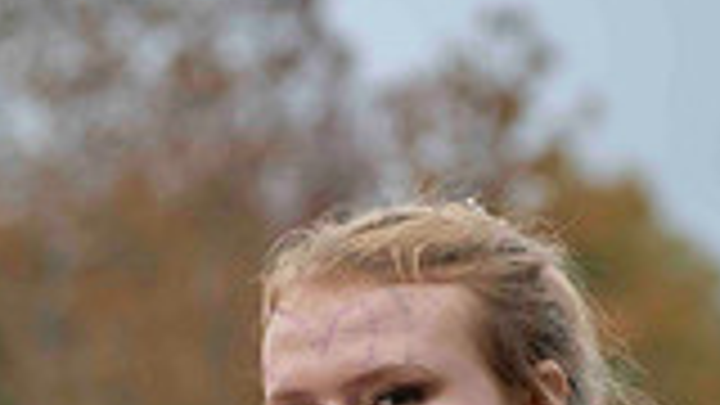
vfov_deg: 5.1
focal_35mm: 236
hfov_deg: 9.1
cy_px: 760
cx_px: 328
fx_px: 4506
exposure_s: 1/320
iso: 1600
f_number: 3.5
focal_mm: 80
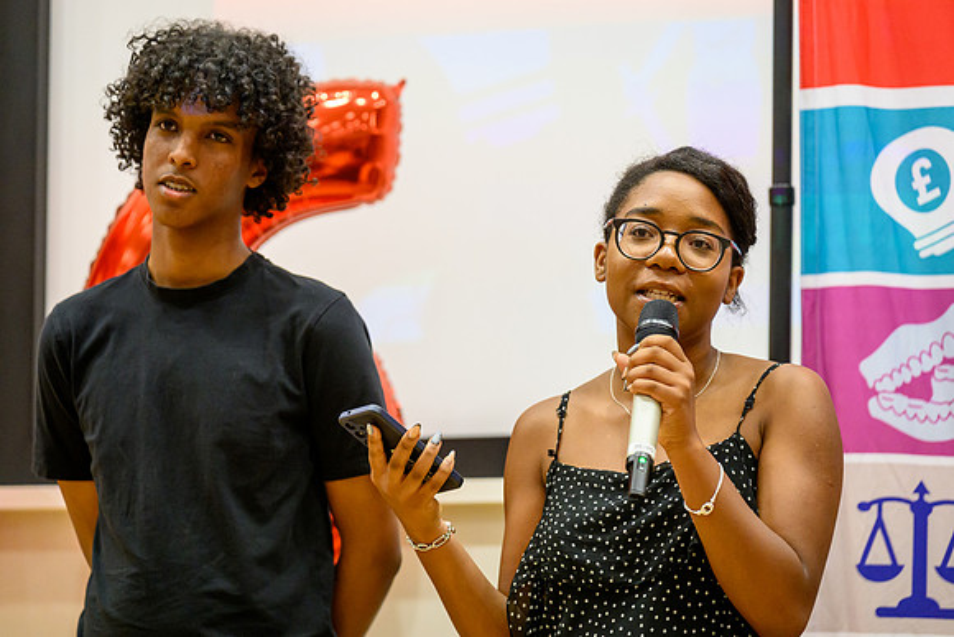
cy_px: 318
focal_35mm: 158
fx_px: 4192
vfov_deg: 8.7
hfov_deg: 13.0
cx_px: 477
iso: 4000
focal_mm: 150
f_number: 3.2
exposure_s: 1/320
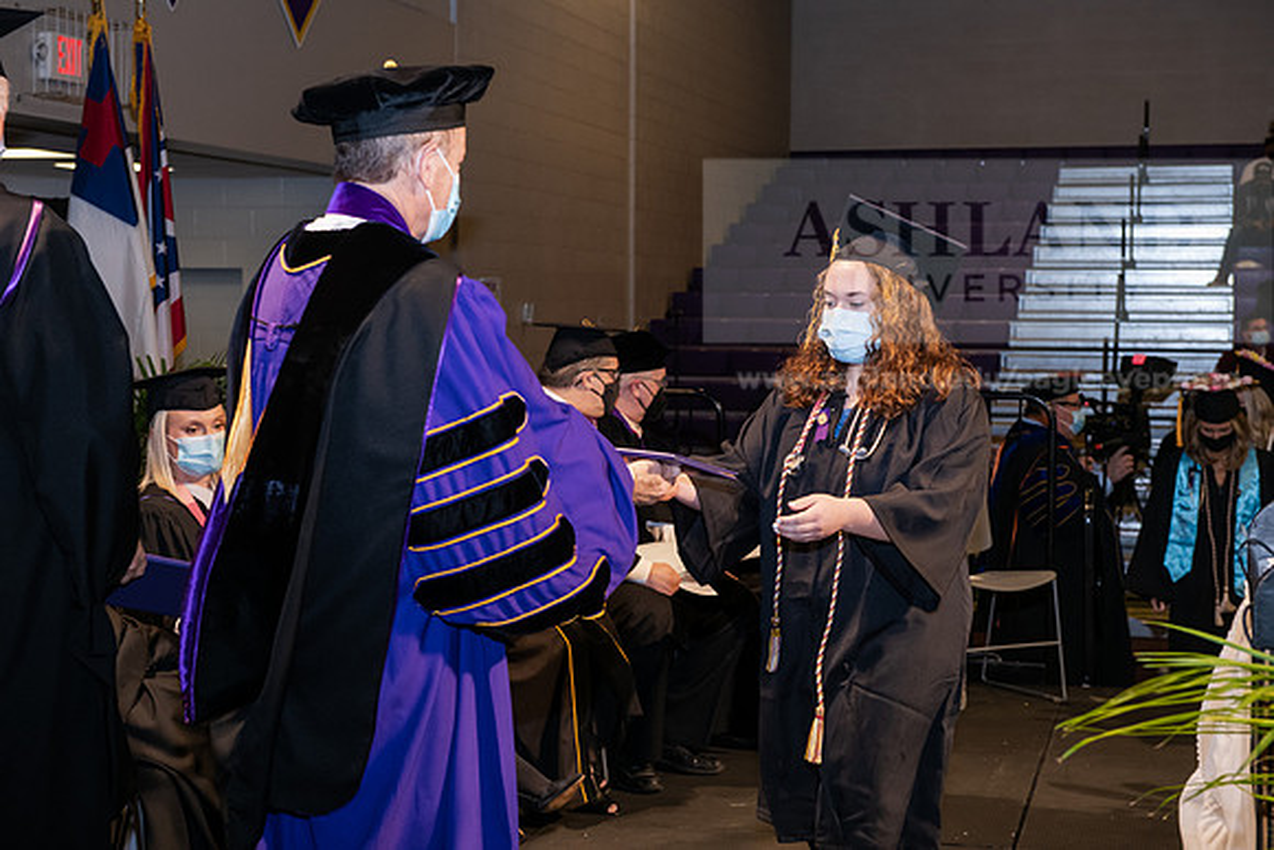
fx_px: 2195
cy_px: 425
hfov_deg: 32.4
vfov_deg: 21.9
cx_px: 637
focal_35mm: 62
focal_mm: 62
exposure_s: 1/200
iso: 1600
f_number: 6.3
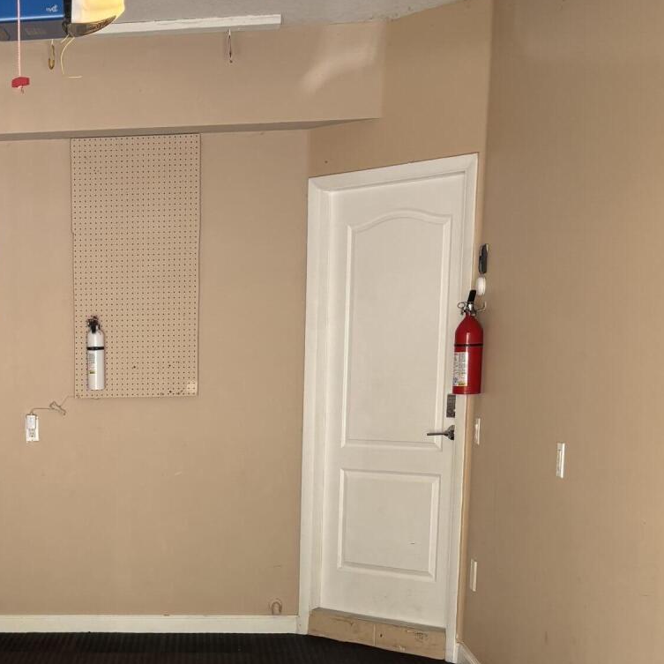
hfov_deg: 27.0
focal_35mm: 61
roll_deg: +0.4
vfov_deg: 26.7
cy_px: 660
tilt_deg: -12.8
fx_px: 1324
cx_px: 46
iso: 80
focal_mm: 5.96
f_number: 1.6
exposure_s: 1/121
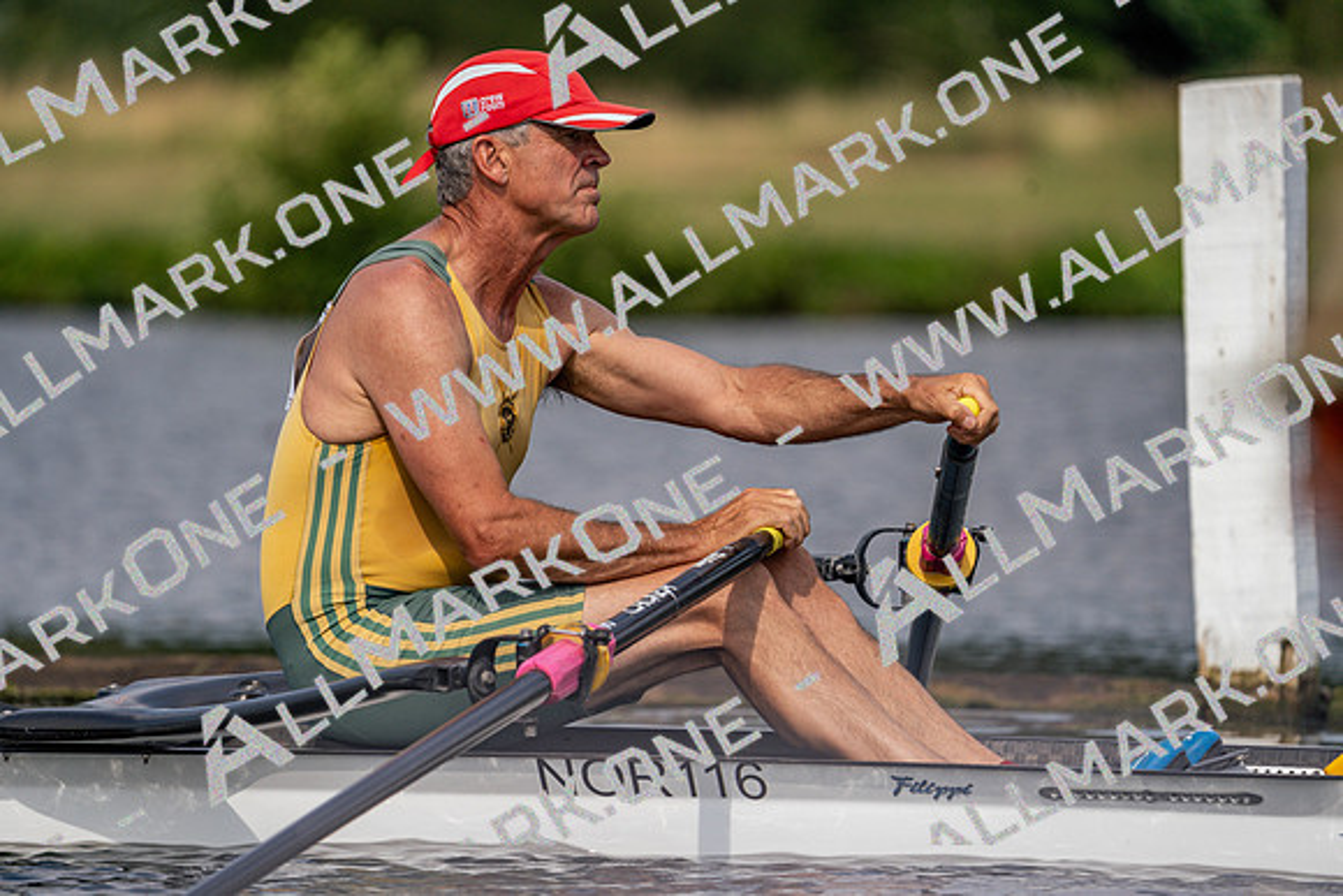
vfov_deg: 3.2
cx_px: 672
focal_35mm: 433
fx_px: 16156
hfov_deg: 4.8
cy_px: 448
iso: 250
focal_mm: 433
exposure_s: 1/1600
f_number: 6.3
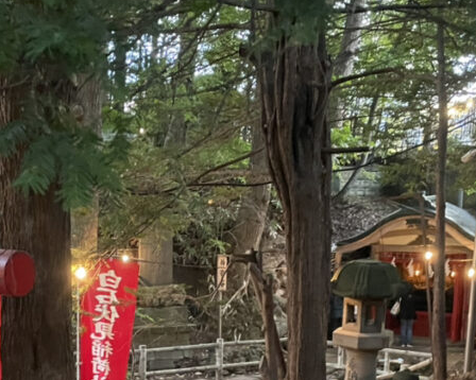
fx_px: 817
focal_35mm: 58
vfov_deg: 25.4
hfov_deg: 32.0
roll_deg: +1.1
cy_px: 344
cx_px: 135
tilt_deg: -10.7
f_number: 1.6
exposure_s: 1/25
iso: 640
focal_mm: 4.2
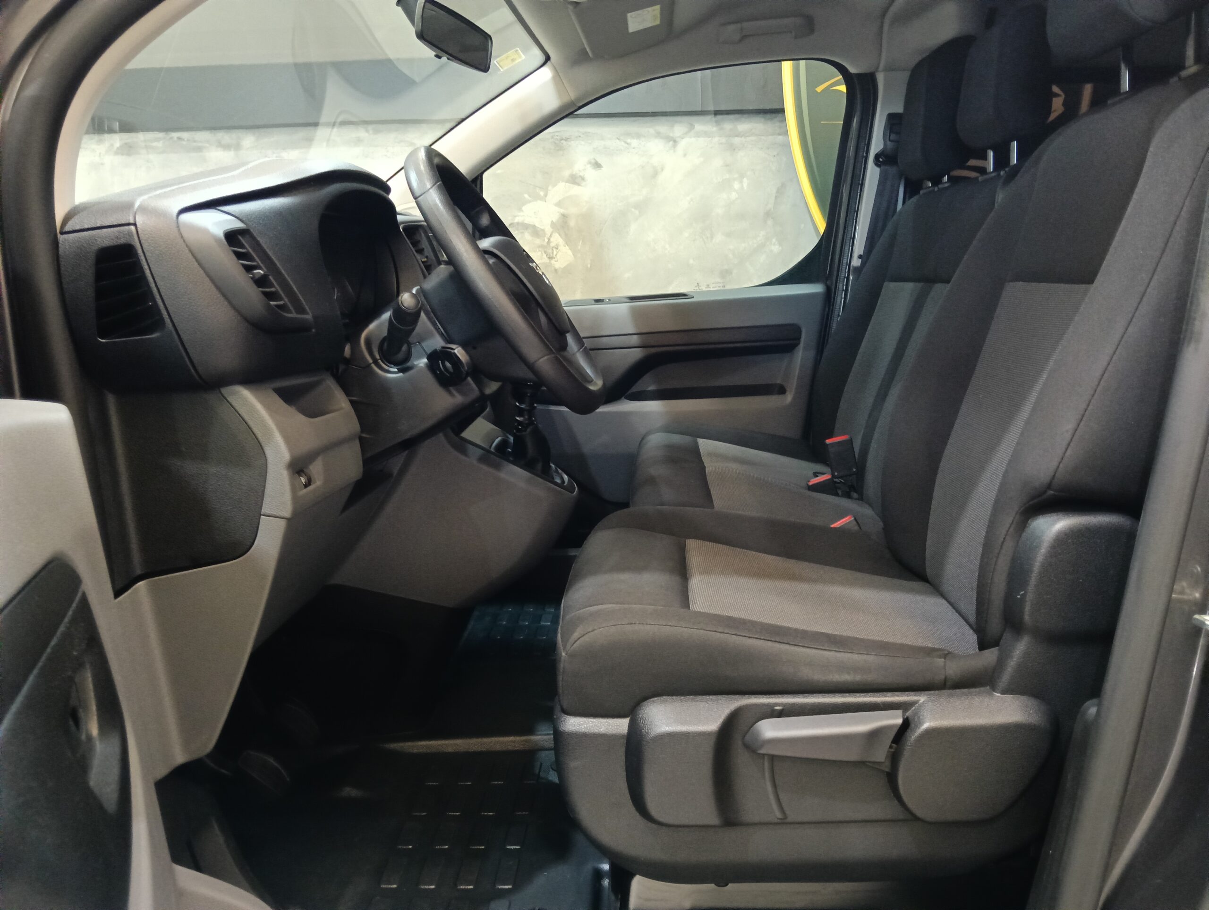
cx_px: 604
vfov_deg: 51.5
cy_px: 455
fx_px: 944
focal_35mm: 27
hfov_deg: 65.2
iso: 1250
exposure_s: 1/25
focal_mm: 3.98
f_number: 16
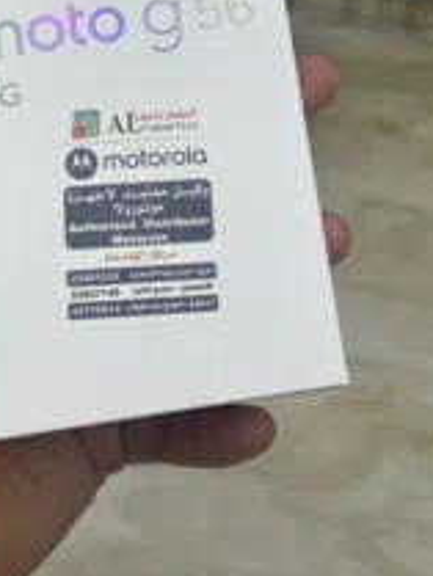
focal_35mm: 92
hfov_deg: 16.1
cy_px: 33
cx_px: 201
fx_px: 1533
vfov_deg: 20.8
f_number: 1.78
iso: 64
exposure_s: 1/1366
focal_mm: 6.76
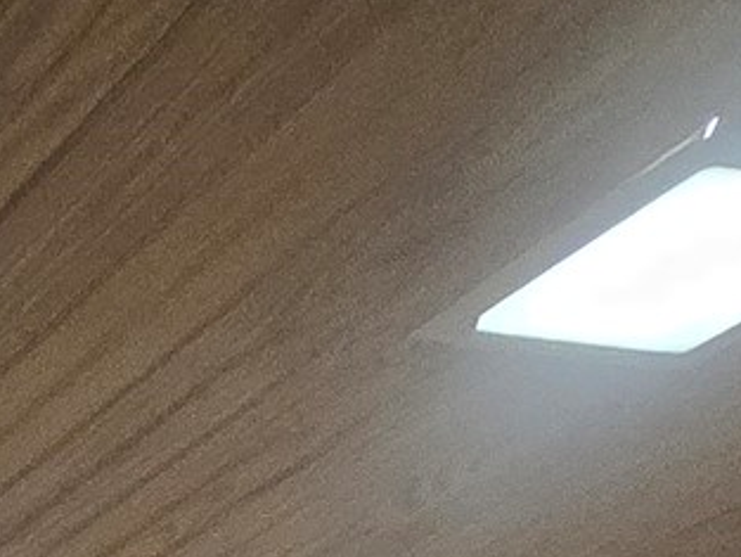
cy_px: 1792
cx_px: -708
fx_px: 1820
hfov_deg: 17.3
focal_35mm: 85
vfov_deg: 10.4
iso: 320
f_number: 2.2
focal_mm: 2.2
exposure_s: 1/60
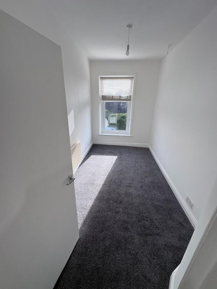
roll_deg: -0.9
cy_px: 144
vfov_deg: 102.1
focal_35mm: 14
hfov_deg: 85.7
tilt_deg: -19.7
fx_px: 117
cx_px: 108
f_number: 2.2
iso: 40
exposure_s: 1/265
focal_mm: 2.22
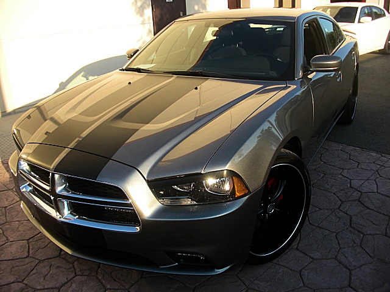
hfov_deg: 51.4
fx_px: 406
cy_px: 146
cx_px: 195
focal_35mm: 36
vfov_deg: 39.7
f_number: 2.8
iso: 50
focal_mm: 6.3
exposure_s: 1/320
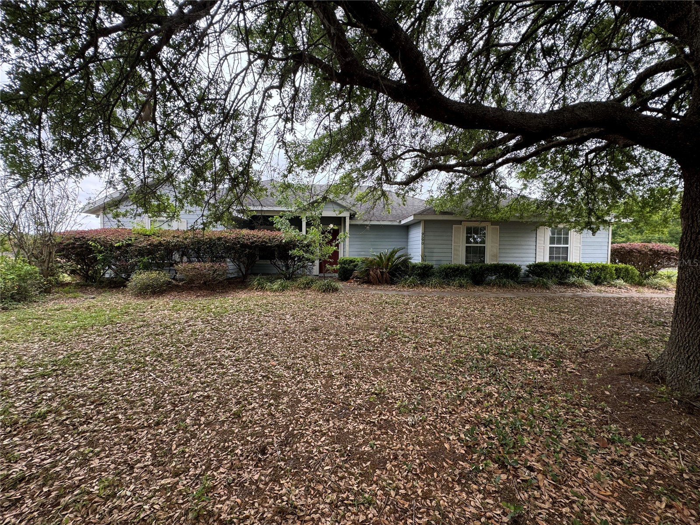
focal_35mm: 14
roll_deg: -0.6
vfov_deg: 85.7
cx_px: 350
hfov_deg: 102.1
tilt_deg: -2.3
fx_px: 283
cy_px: 262
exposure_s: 1/102
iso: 40
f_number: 2.2
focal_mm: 2.22
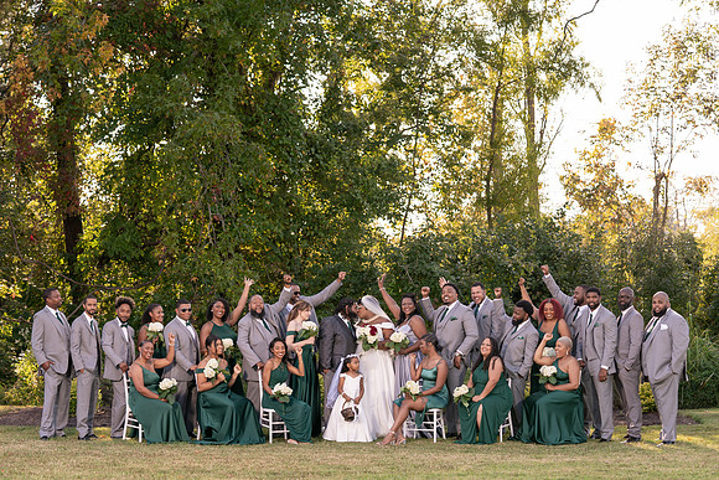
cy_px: 246
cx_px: 352
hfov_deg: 27.7
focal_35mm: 73
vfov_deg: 18.7
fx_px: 1457
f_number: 4
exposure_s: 1/200
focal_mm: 70
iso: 125
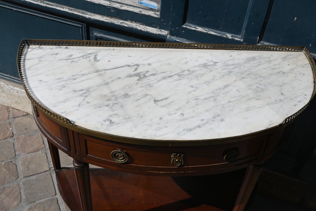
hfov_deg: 49.6
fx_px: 342
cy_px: 106
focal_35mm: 39
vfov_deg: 34.2
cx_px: 158
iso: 100
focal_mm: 26
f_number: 8
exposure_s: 1/500
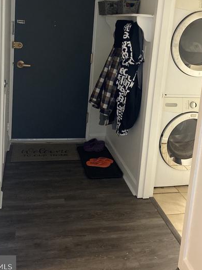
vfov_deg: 47.7
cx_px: 100
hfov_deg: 37.7
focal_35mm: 38
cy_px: 79
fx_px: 296
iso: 640
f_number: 1.8
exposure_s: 1/30
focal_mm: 4.25
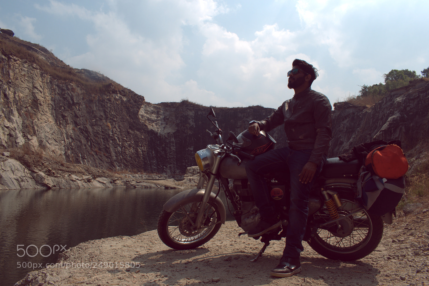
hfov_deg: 67.4
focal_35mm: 27
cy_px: 143
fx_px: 322
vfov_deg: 48.0
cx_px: 214
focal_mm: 18
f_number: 10
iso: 100
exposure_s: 1/200
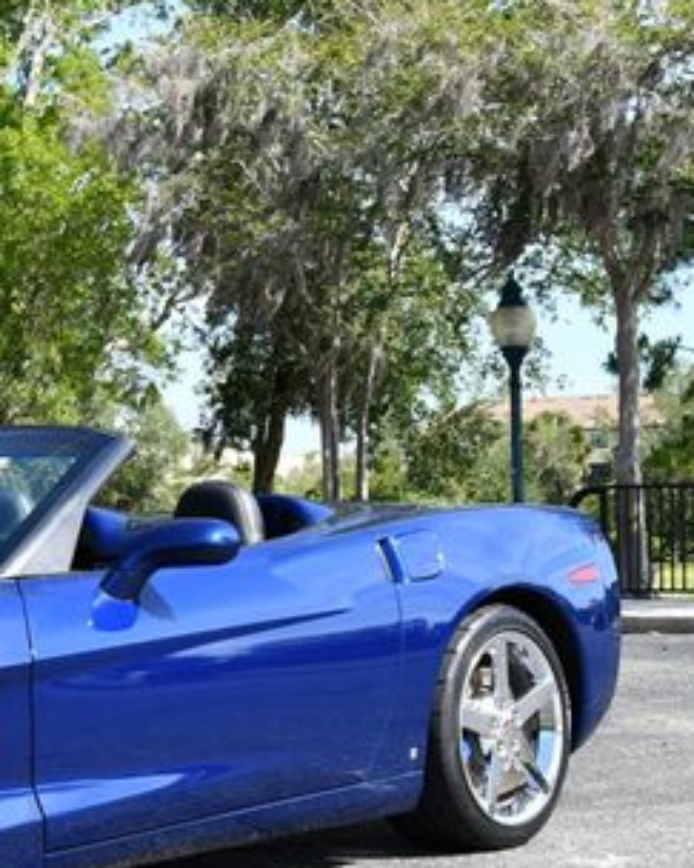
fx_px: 2235
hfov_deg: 16.7
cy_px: 505
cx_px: -183
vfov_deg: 22.0
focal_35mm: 87
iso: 200
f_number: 8
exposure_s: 1/250
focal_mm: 22
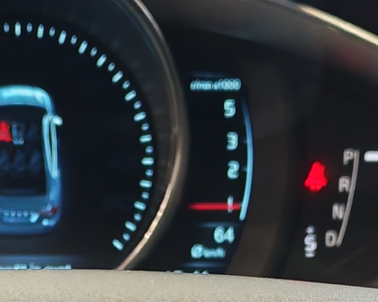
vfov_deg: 9.2
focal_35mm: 160
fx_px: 1790
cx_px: 69
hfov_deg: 12.0
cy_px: 537
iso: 800
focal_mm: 6.12
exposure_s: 1/50
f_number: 1.9
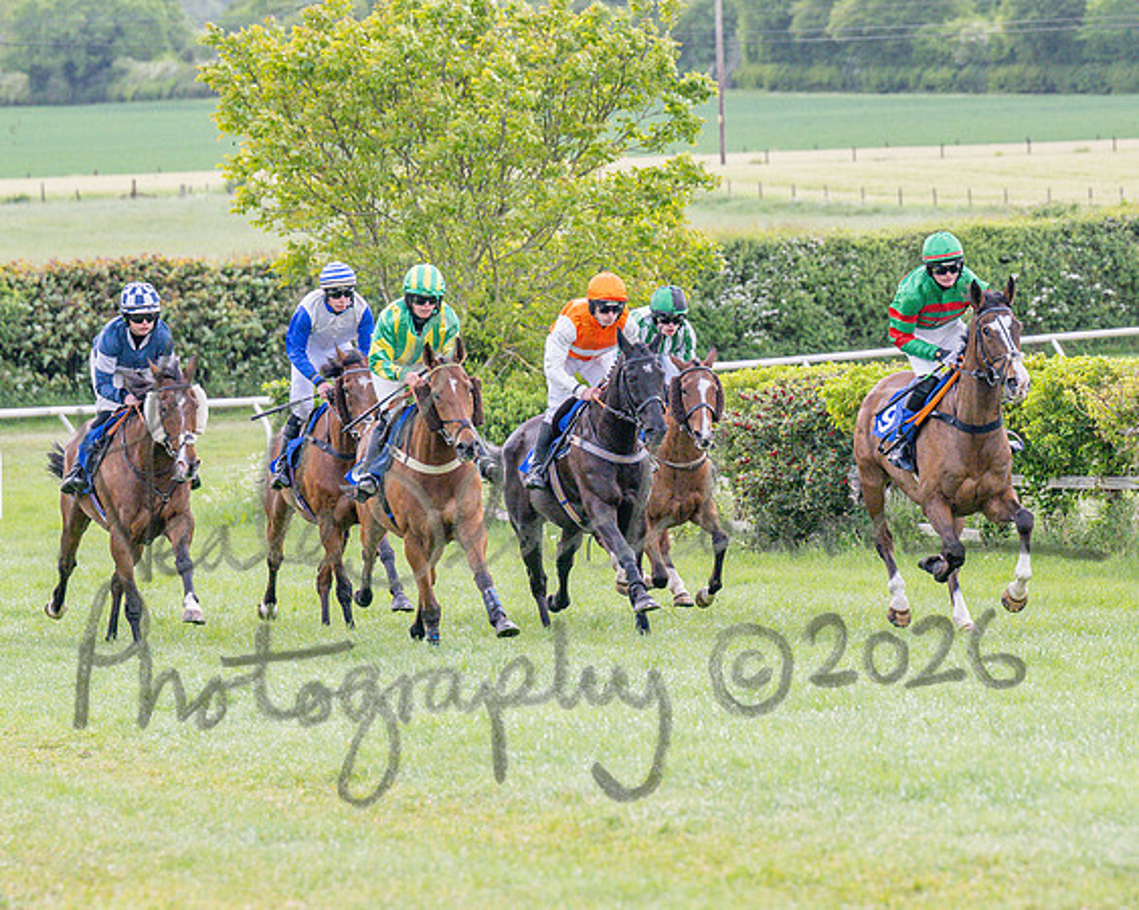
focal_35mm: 281
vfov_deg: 5.5
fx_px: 9476
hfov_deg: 6.9
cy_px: 438
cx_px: 786
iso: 400
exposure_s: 1/2000
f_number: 4
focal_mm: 130
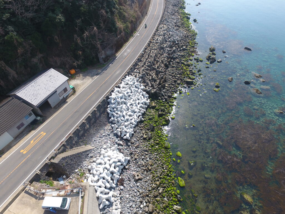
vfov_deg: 66.0
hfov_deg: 81.7
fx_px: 165
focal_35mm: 20
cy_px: 107
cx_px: 142
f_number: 2.8
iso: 100
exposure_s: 1/509
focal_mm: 3.61
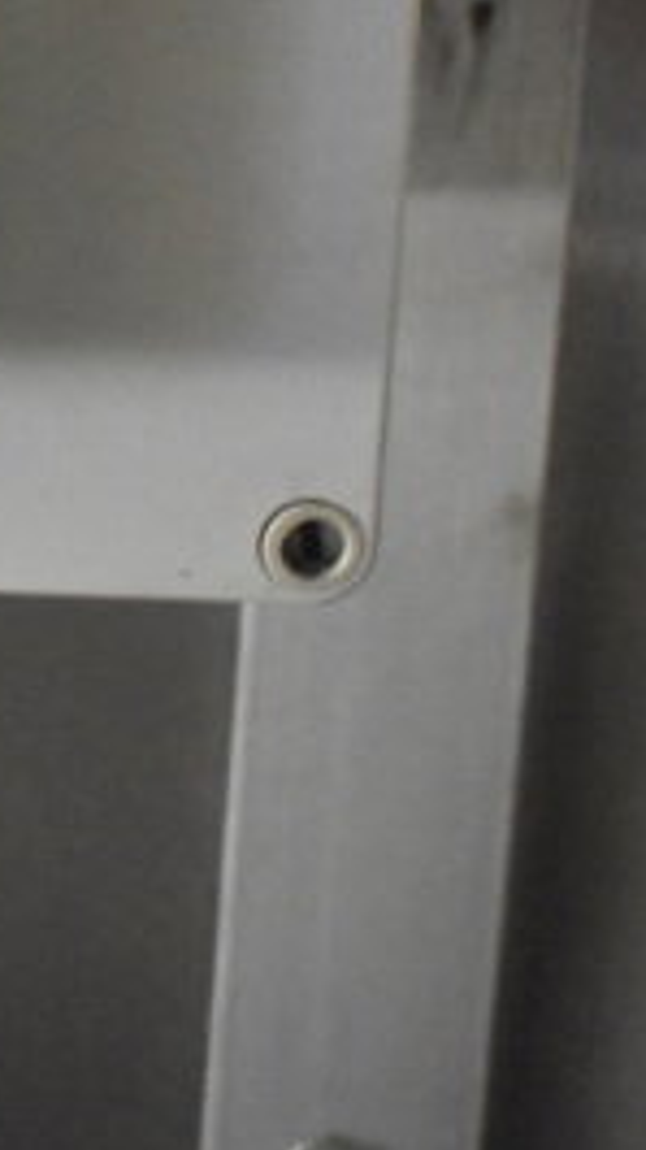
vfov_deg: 14.3
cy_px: -523
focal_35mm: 141
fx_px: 4295
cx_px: -338
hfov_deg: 8.4
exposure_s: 1/60
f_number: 4
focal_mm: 26
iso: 6400
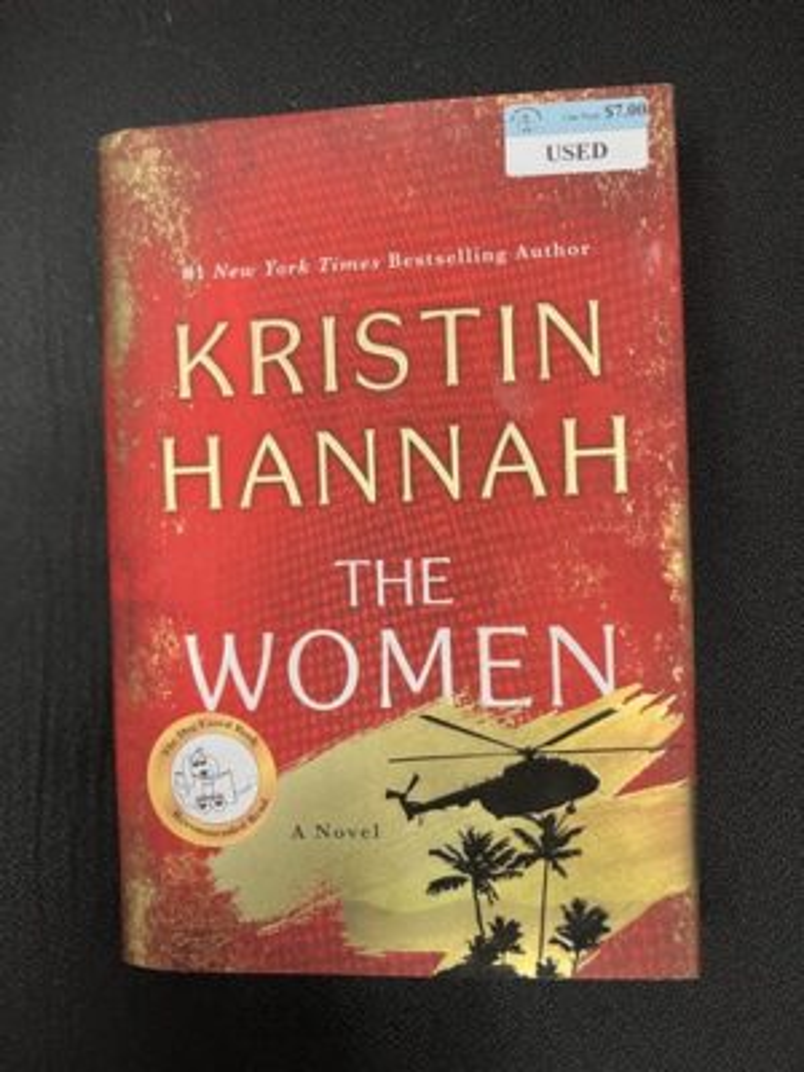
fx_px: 867
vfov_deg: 63.4
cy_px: 536
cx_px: 402
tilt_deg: -86.4
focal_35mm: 28
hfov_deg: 49.7
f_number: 1.8
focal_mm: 3.99
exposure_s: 1/60
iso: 160
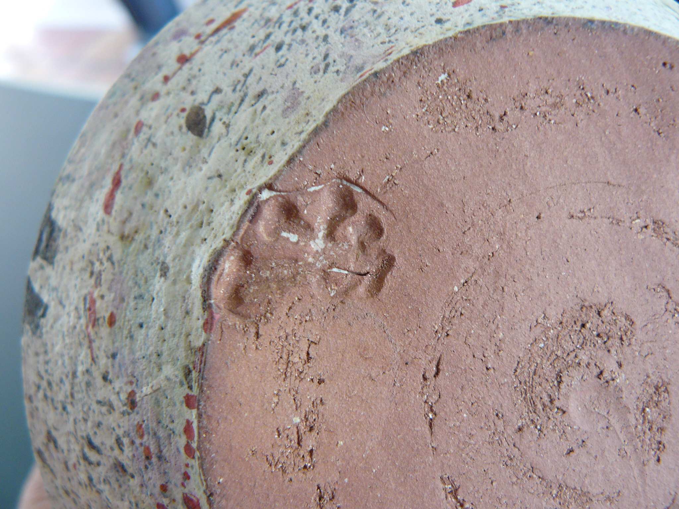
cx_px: 340
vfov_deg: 39.7
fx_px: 706
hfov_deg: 51.4
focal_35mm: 36
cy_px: 254
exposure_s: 1/30
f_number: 2.8
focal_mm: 6
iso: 160
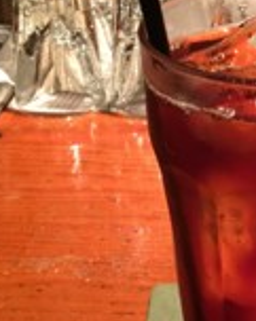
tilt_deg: -27.2
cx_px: 258
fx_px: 798
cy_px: 127
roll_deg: -1.6
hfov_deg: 17.8
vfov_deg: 22.7
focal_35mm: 84
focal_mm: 4.15
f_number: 2.2
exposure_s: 1/8
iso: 100
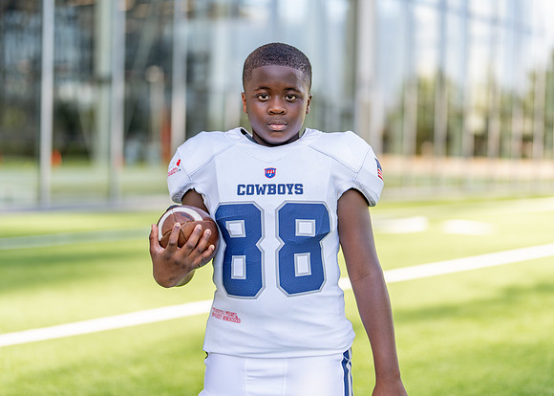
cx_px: 272
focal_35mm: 60
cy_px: 172
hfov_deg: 32.7
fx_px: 944
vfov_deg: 23.6
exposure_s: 1/1600
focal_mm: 50
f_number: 1.2
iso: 100
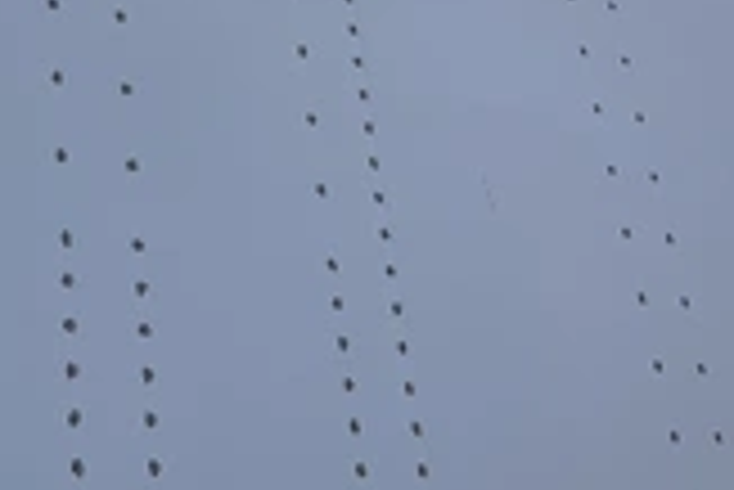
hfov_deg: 26.9
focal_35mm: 74
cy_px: -58
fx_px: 1510
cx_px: 162
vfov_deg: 17.8
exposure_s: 1/1311
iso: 25
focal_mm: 3
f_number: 1.8
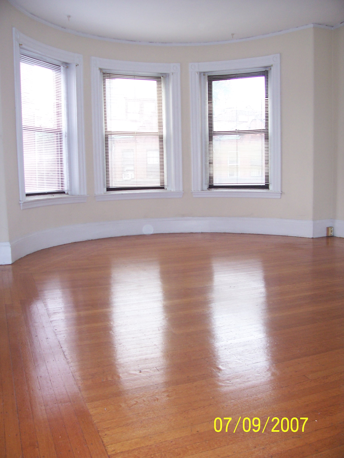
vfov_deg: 54.0
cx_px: 172
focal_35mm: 34
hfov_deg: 41.8
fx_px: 451
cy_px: 229
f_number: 2.7
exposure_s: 1/60
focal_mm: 5.6
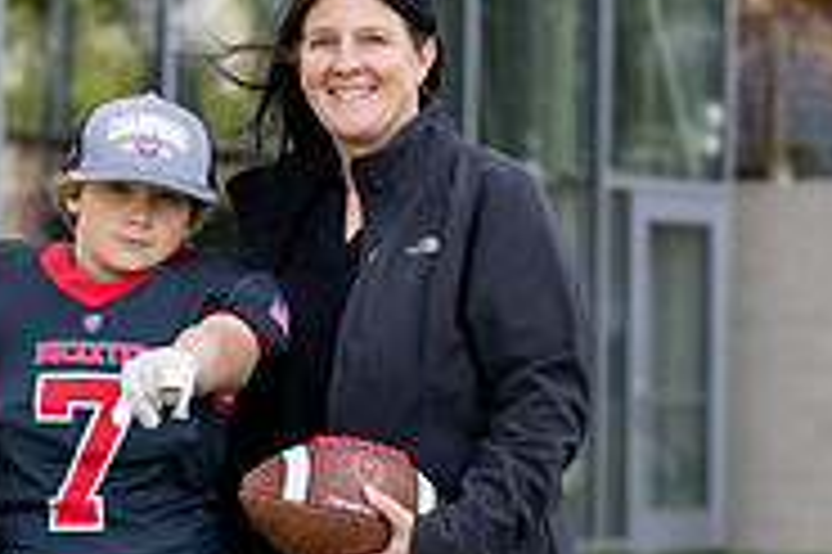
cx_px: 211
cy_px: 579
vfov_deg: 6.1
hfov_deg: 9.1
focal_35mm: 225
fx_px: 5195
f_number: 2.8
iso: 100
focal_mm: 70
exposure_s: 1/400
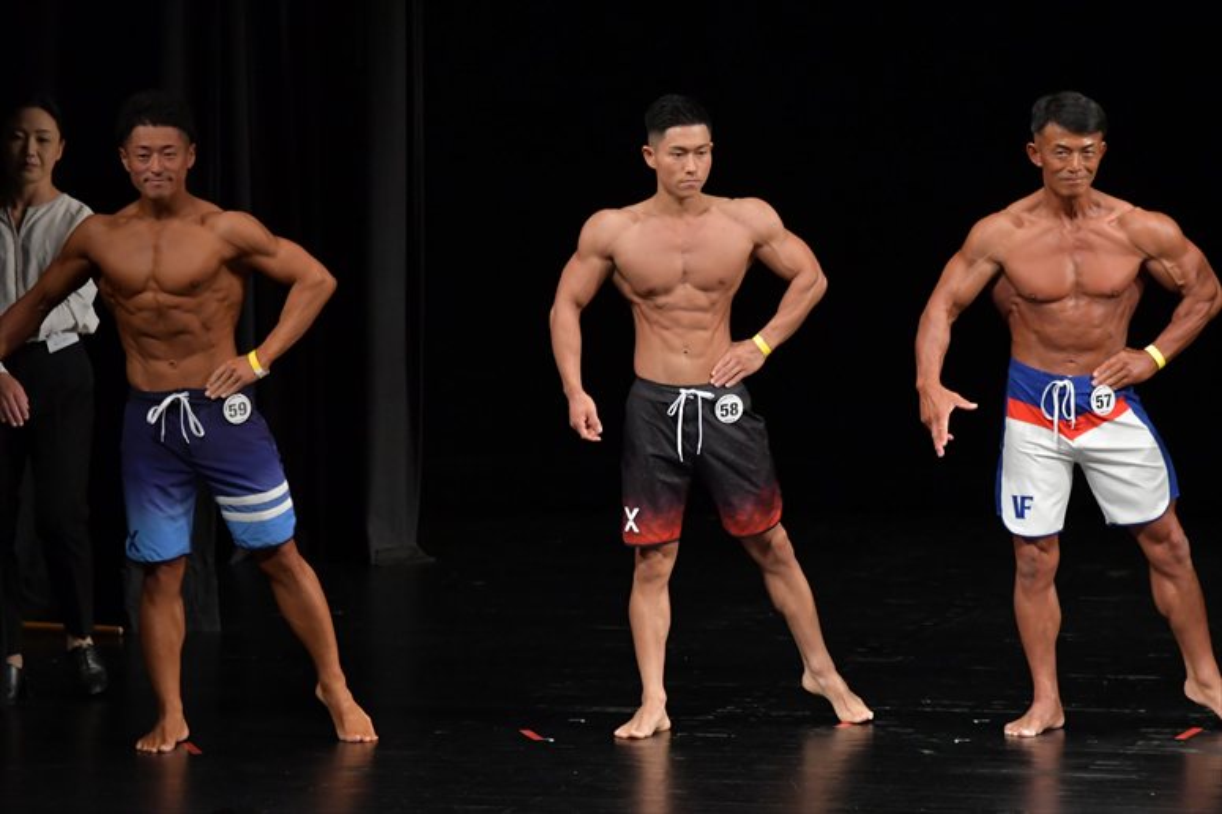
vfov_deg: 5.1
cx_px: 611
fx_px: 9161
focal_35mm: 270
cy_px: 407
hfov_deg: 7.6
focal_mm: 180
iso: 3200
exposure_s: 1/400
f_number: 5.6
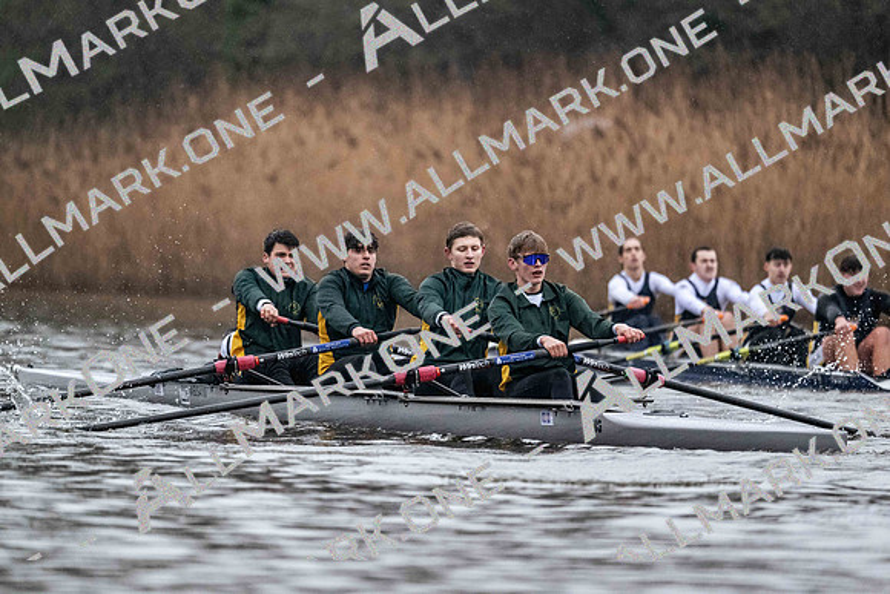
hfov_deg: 5.2
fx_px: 9891
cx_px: 445
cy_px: 297
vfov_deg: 3.4
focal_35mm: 400
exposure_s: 1/1600
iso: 5600
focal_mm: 400
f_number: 4.5
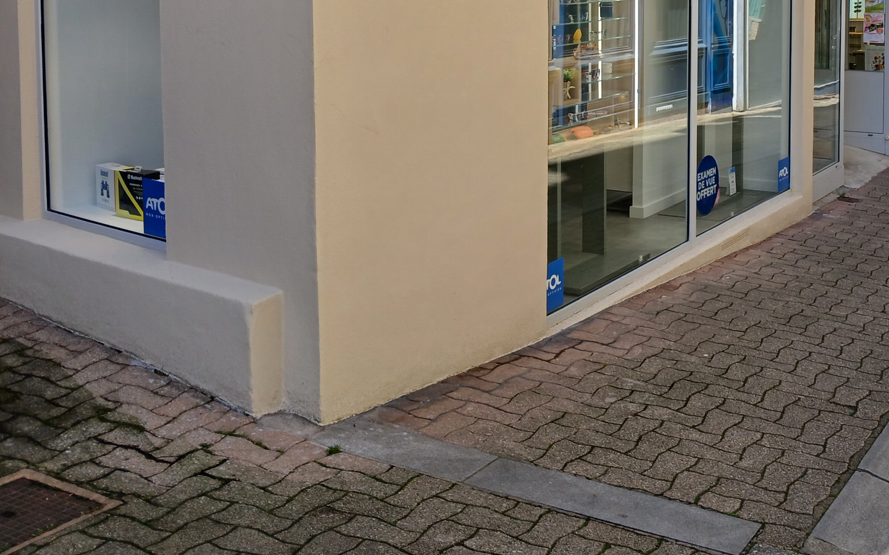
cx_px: 659
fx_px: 1139
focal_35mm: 47
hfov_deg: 41.5
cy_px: 29
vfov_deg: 26.3
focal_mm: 3.98
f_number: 1.8
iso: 20
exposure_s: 1/204
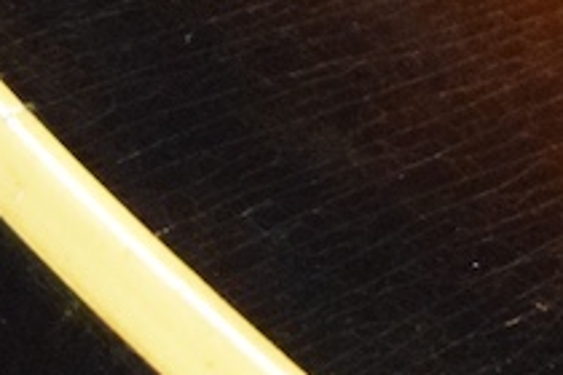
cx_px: 1844
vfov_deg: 2.3
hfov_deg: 3.4
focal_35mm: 591
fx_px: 9235
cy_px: 621
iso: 6400
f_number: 5.6
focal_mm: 55
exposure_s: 1/50
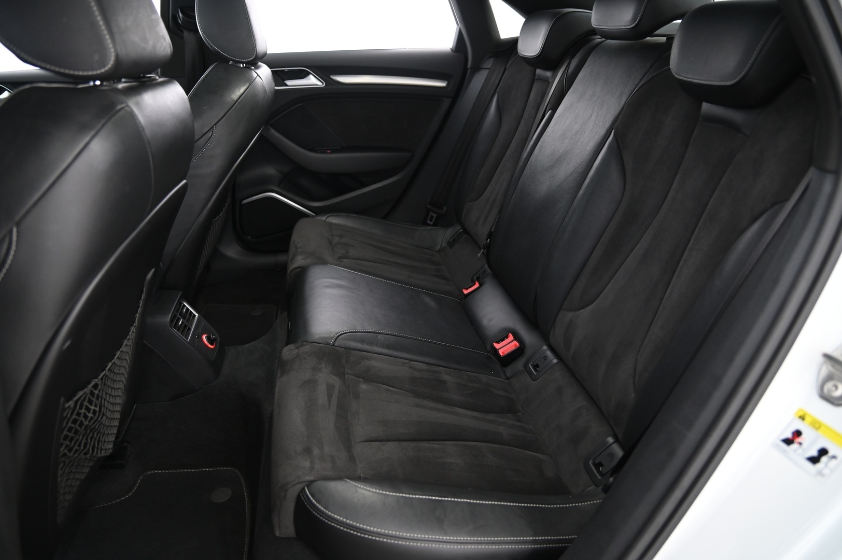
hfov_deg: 73.8
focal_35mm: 24
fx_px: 561
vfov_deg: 53.1
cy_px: 280
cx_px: 421
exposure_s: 1/13
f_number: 4
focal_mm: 24
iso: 2000
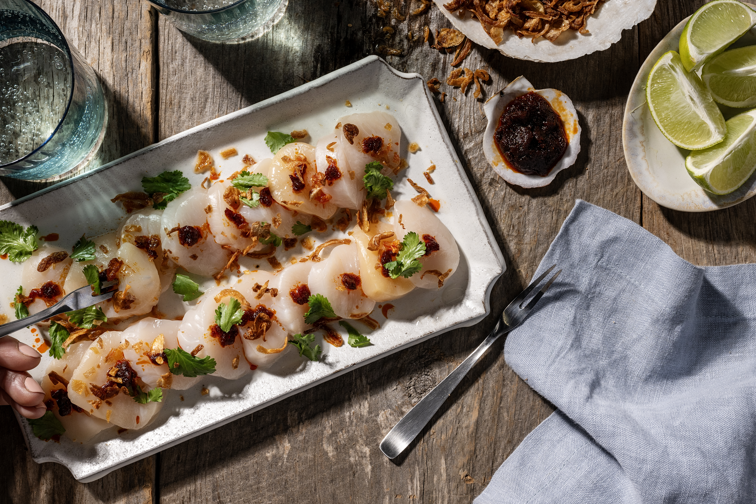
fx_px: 1071
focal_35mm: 51
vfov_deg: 26.5
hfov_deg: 38.9
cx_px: 382
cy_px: 255
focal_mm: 40
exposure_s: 1/200
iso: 200
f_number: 11
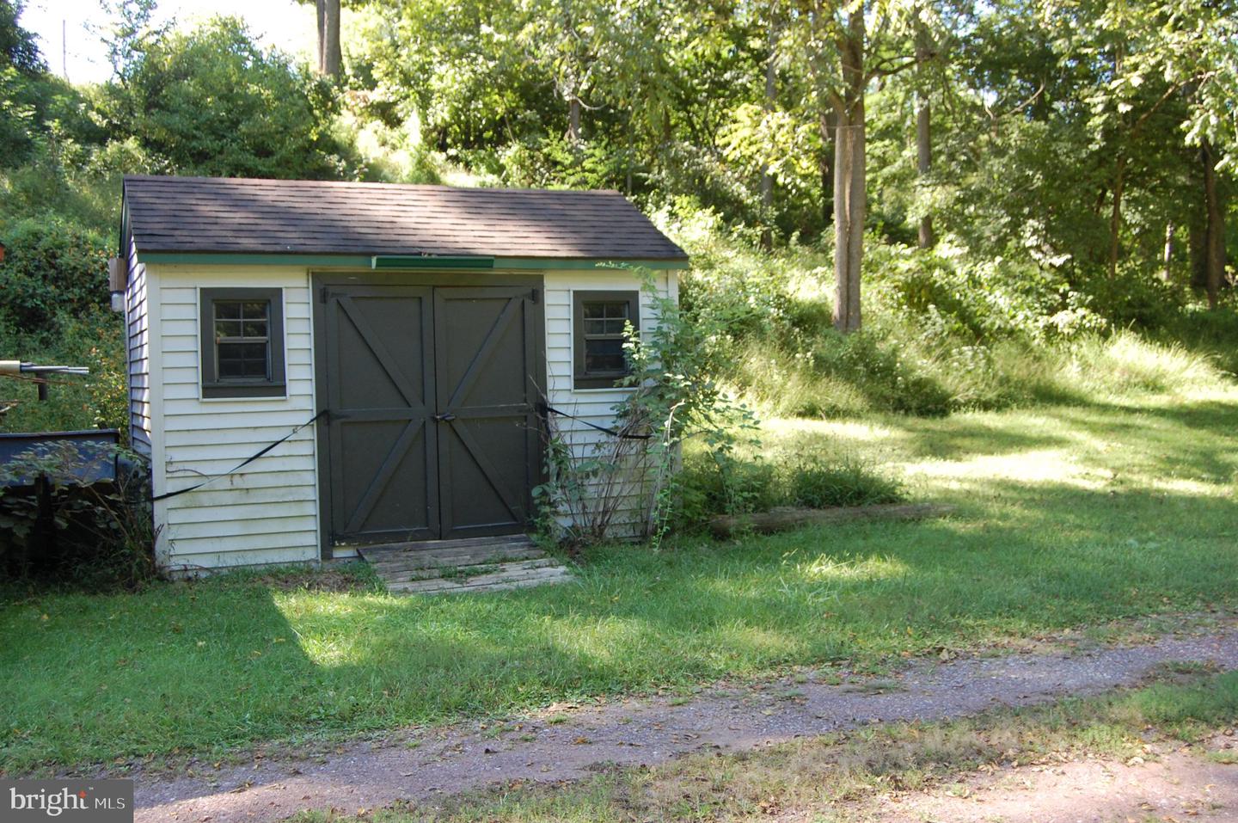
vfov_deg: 34.1
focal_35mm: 39
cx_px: 619
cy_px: 412
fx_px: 1340
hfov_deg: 49.6
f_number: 5.6
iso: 400
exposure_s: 1/125
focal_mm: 26
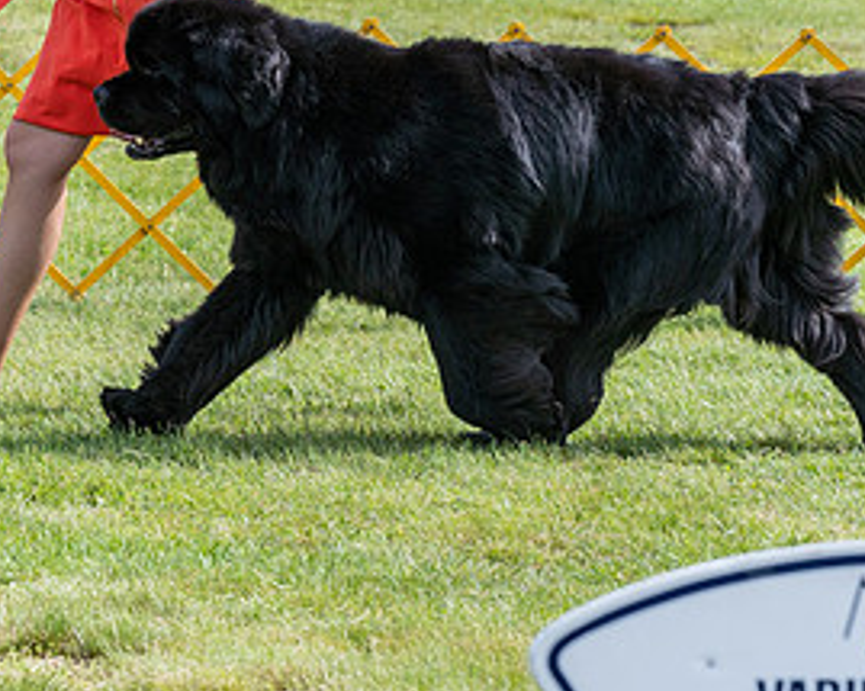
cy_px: -113
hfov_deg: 6.1
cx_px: 283
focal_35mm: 317
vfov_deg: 4.9
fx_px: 8112
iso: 400
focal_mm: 119
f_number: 5.6
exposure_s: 1/1250
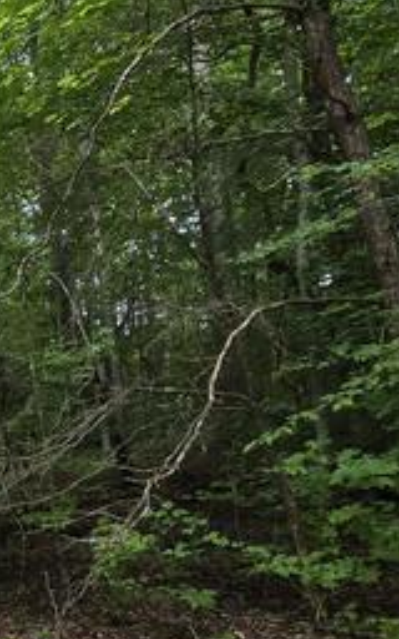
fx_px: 800
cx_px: -283
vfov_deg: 42.8
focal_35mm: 46
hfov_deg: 21.0
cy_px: 432
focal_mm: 2.2
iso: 80
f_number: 2.2
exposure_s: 1/120
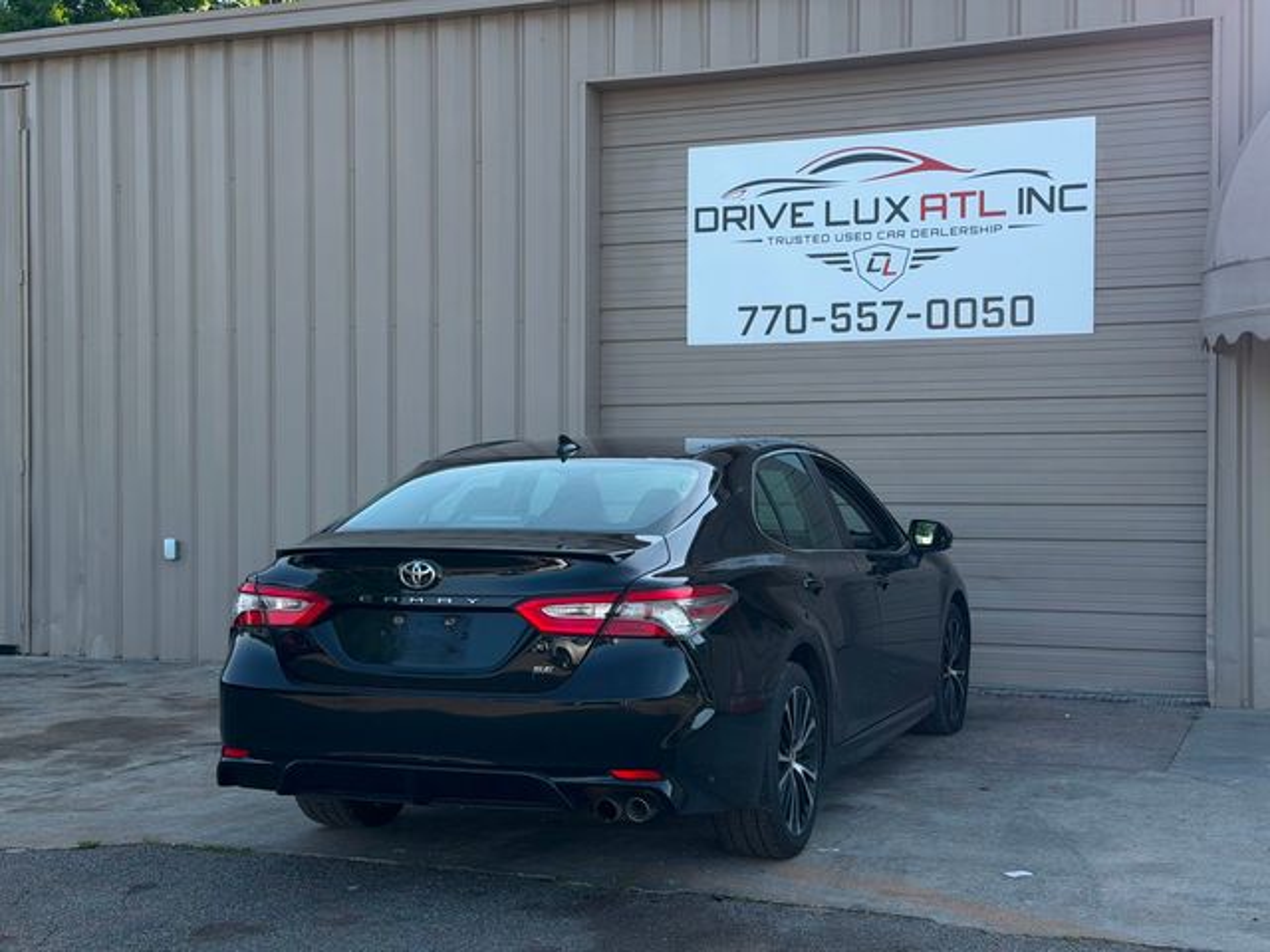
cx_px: 635
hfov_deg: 39.7
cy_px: 476
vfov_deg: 30.3
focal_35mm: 48
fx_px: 1761
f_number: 1.78
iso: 64
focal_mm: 6.76
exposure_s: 1/1167
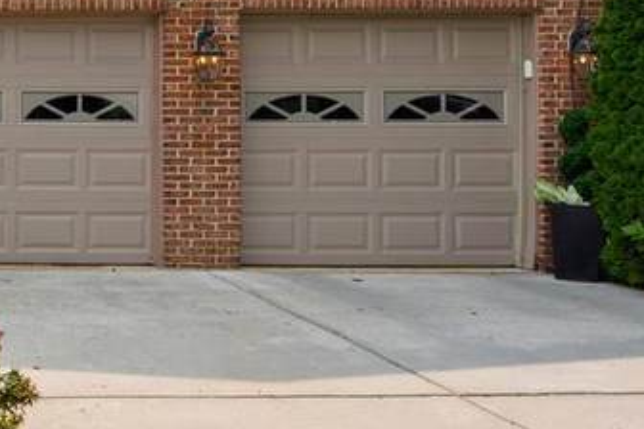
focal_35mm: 61
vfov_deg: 22.1
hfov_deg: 26.2
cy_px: 114
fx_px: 1091
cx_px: -261
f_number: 8
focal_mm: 16
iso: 100
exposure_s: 1/60
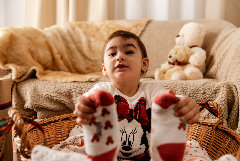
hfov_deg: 55.8
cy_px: 80
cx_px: 120
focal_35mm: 34
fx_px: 227
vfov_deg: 38.9
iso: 400
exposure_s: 1/100
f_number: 4
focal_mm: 34
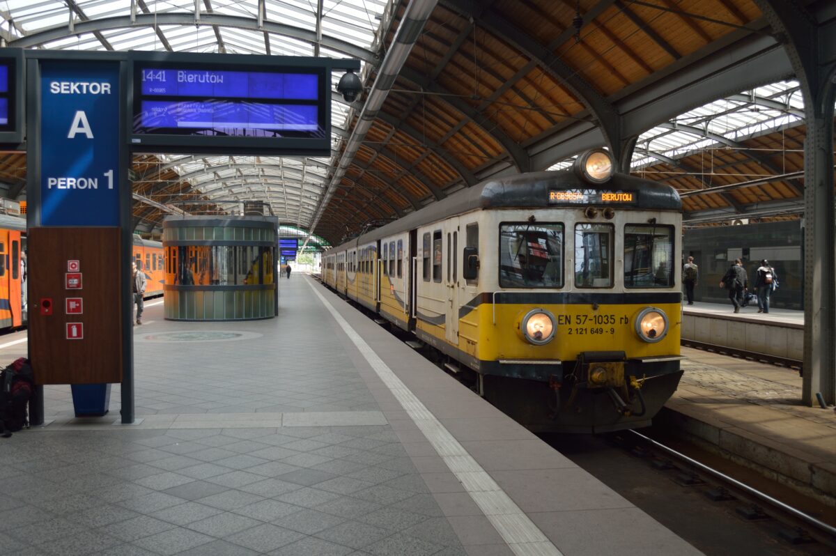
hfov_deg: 57.3
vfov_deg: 39.9
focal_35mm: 33
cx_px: 418
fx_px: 766
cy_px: 278
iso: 100
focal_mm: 22
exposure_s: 1/100
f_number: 4.5
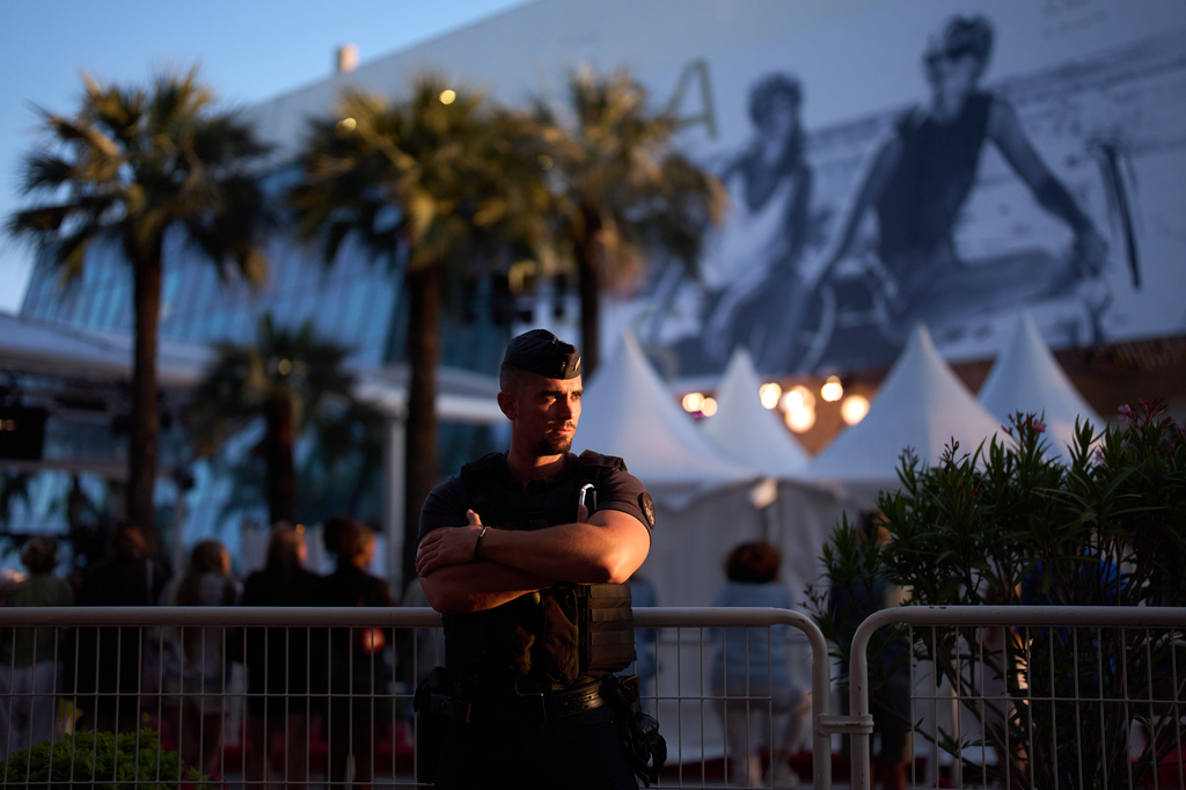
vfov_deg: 27.0
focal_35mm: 50
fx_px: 1647
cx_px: 593
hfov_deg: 39.6
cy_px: 395
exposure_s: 1/12800
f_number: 1.2
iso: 640
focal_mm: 50
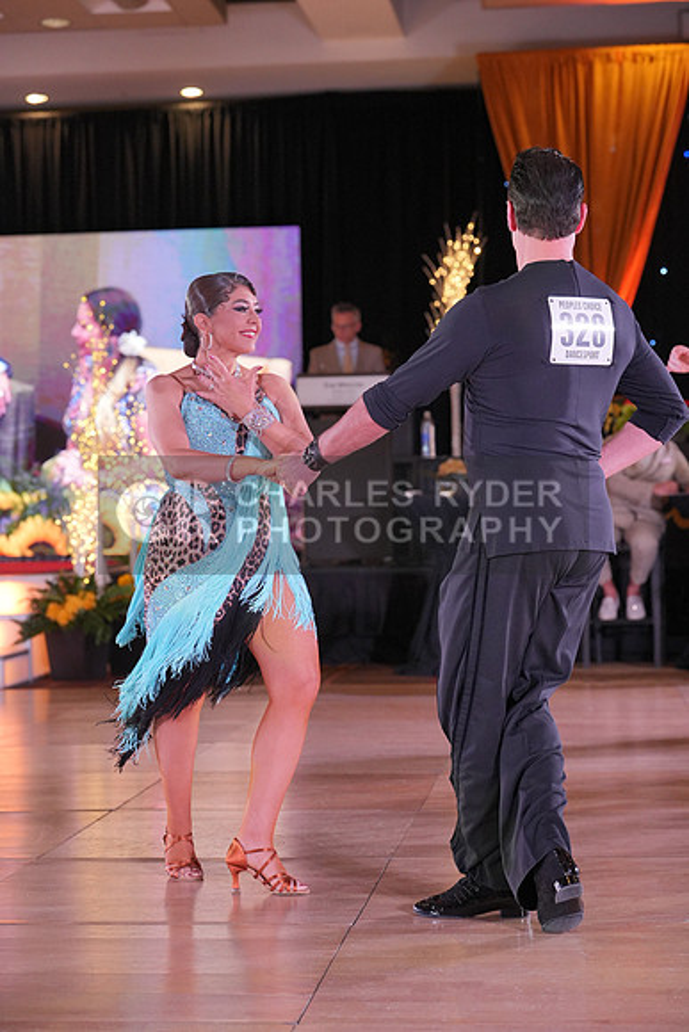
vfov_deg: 27.0
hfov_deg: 18.2
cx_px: 344
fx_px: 2152
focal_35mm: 75
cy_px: 516
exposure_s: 1/400
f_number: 4
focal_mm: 75
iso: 2500
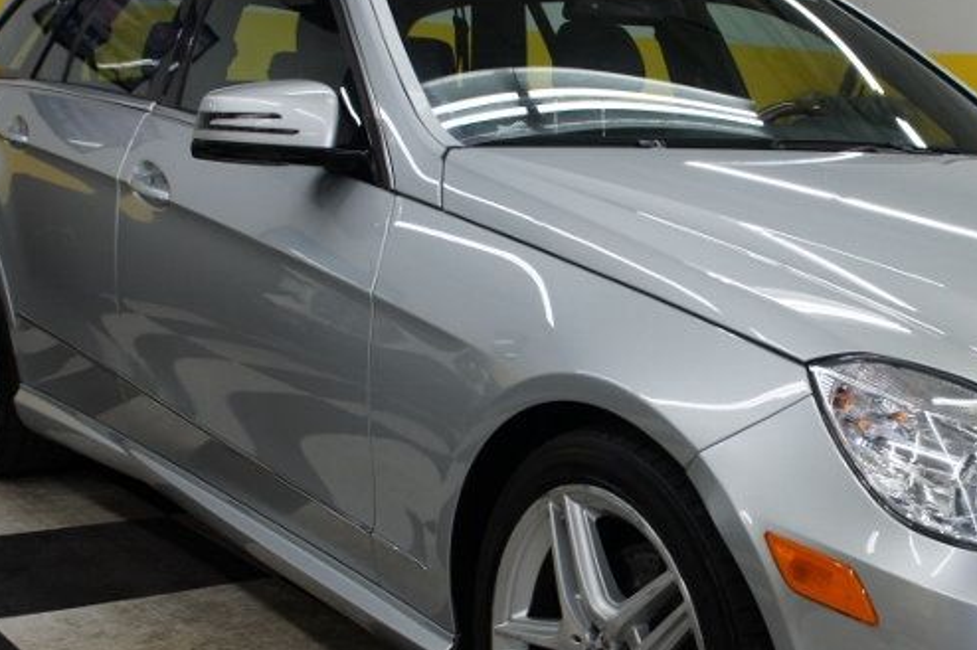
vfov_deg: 22.9
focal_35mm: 59
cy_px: 390
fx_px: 1602
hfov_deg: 33.2
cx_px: 748
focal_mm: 19
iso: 200
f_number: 4.5
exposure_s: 1/40
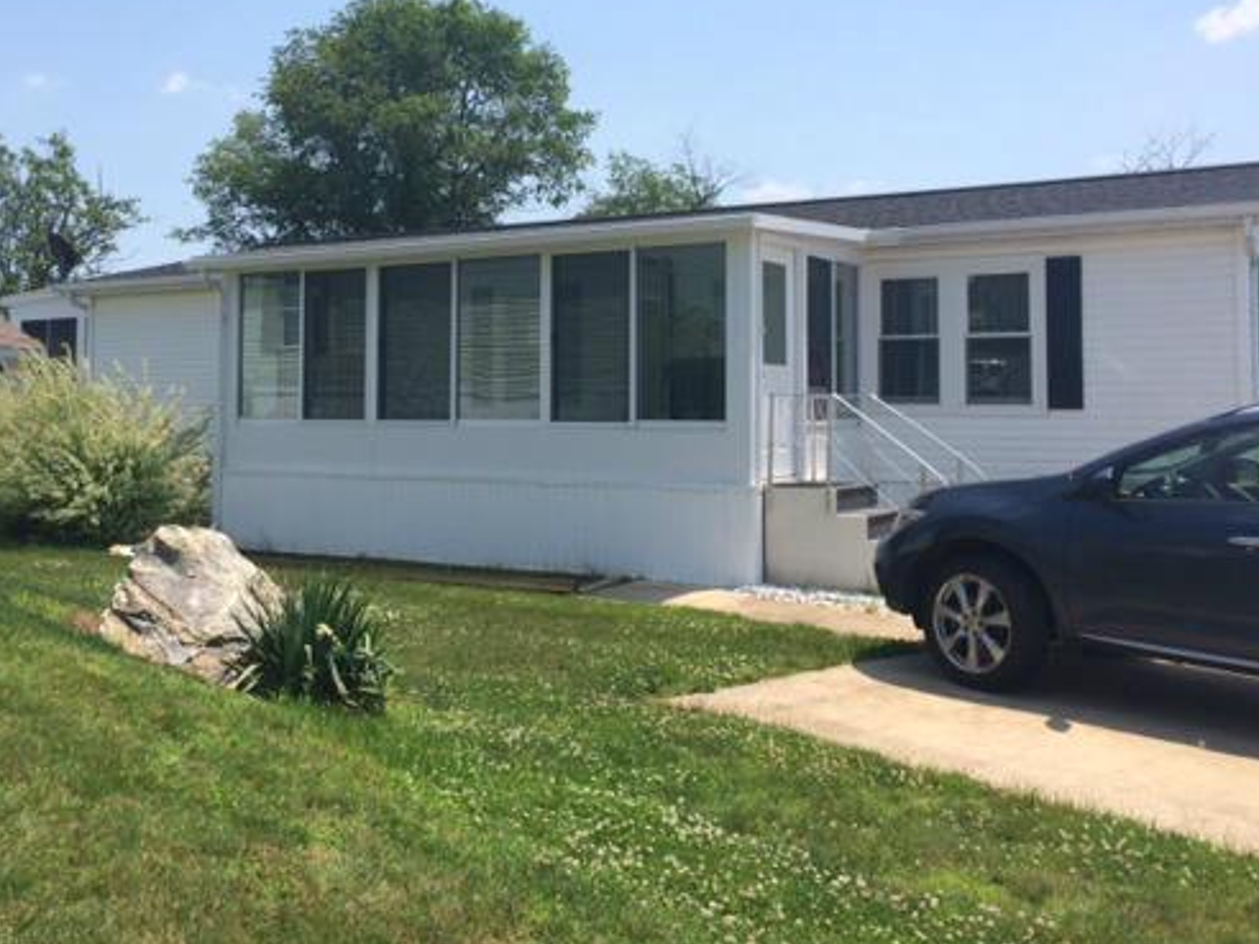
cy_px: 338
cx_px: 550
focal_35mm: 39
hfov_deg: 47.8
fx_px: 1418
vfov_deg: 36.5
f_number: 2.2
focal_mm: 4.12
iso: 40
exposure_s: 1/2283
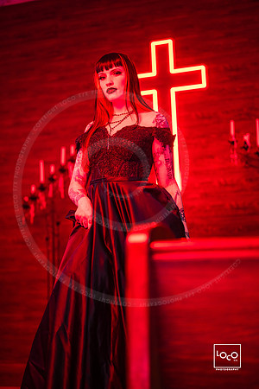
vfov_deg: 39.6
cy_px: 194
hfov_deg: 27.0
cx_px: 130
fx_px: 540
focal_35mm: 50
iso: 500
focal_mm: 50
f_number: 1.2
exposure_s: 1/200
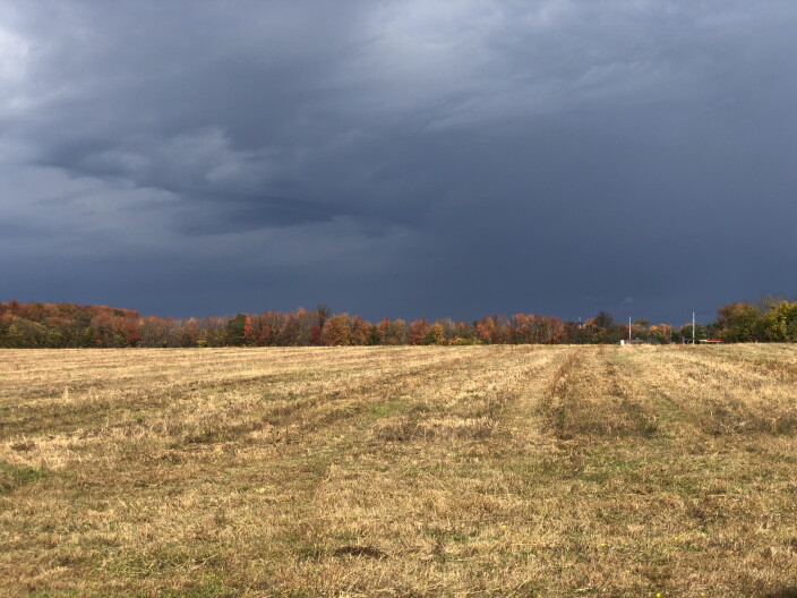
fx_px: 1197
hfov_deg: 36.8
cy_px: 299
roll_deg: +0.5
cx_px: 398
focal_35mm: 52
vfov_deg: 28.0
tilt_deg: +2.4
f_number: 2.4
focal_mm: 6
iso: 16
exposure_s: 1/1389
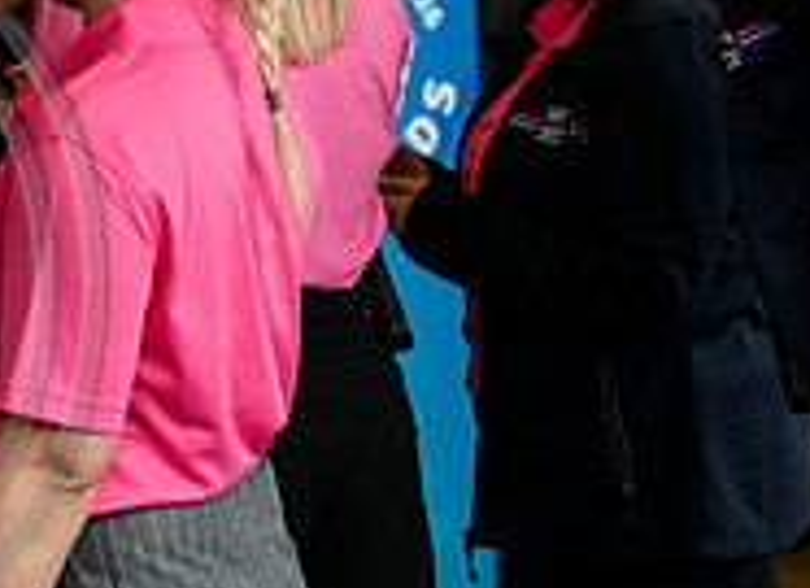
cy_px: 99
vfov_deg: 5.1
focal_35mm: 284
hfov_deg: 7.0
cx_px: -325
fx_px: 6569
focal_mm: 72
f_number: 3.2
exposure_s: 1/640
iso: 1600
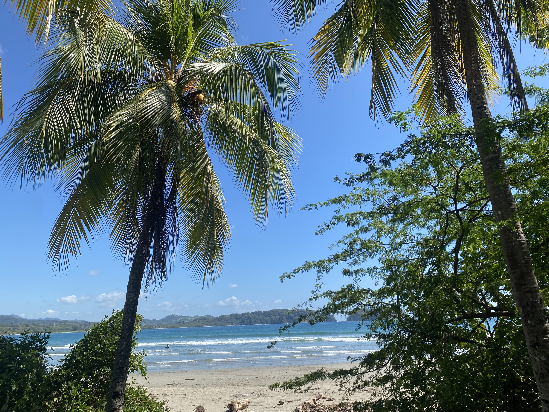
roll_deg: +2.3
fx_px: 412
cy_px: 206
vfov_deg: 53.1
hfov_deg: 67.3
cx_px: 274
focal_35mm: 26
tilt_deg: +15.7
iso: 32
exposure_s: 1/2183
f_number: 1.8
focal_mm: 4.25
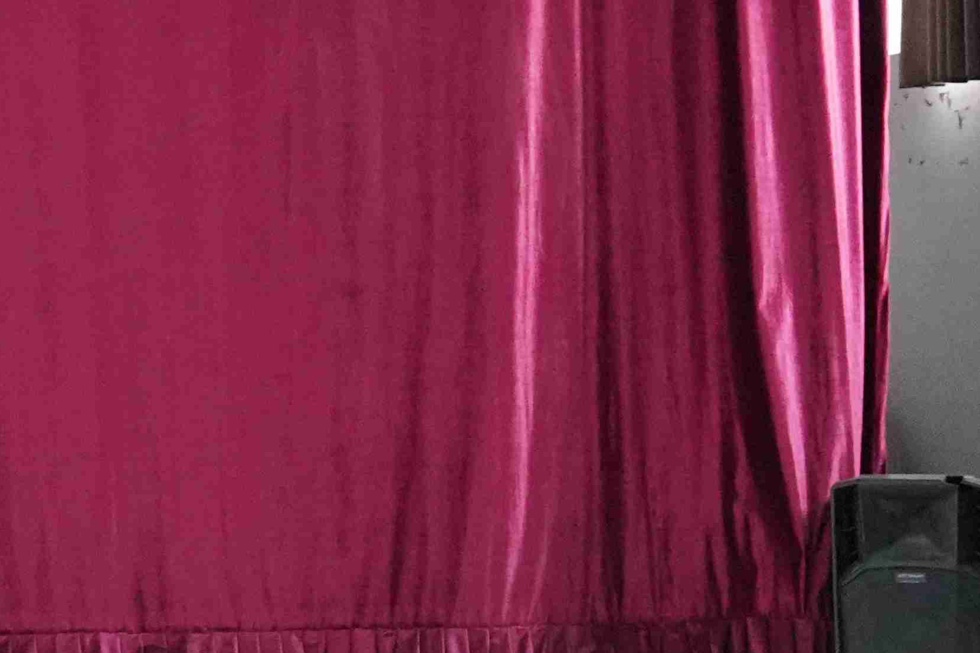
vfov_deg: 8.7
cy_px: 44
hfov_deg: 11.7
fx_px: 4302
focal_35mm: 158
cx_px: -953
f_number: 2.8
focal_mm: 33
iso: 6400
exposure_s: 1/160
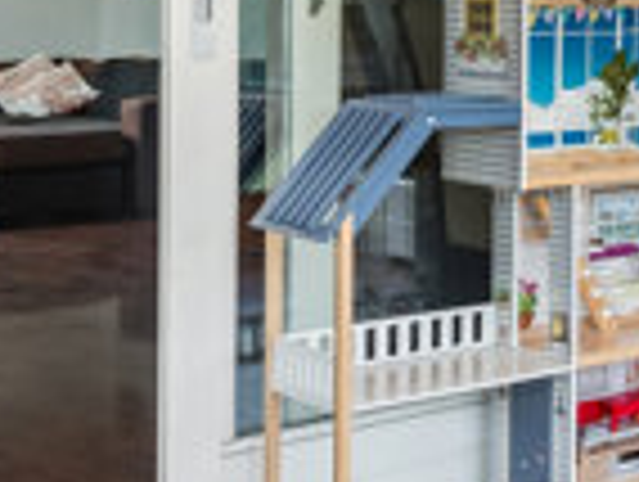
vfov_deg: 17.9
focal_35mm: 81
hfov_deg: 18.2
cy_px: 16
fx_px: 1498
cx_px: 1202
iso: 320
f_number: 10
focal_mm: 15
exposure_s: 1/30
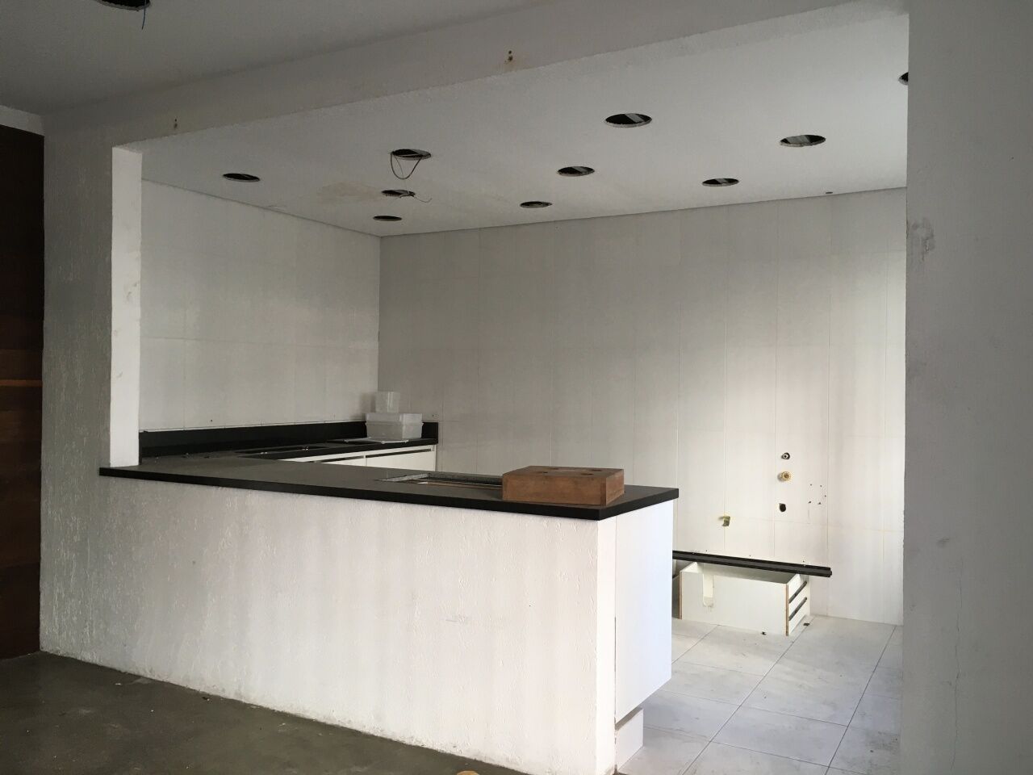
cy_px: 388
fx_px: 865
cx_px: 516
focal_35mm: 29
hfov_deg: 61.7
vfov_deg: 48.2
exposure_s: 1/30
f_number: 2.2
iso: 32
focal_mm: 4.15
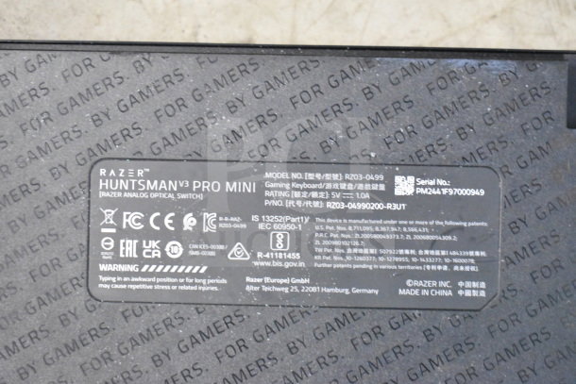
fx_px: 960
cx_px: 288
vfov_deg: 22.6
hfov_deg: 33.4
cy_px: 192
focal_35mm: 60
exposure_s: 1/60
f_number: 4.8
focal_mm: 40
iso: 14400
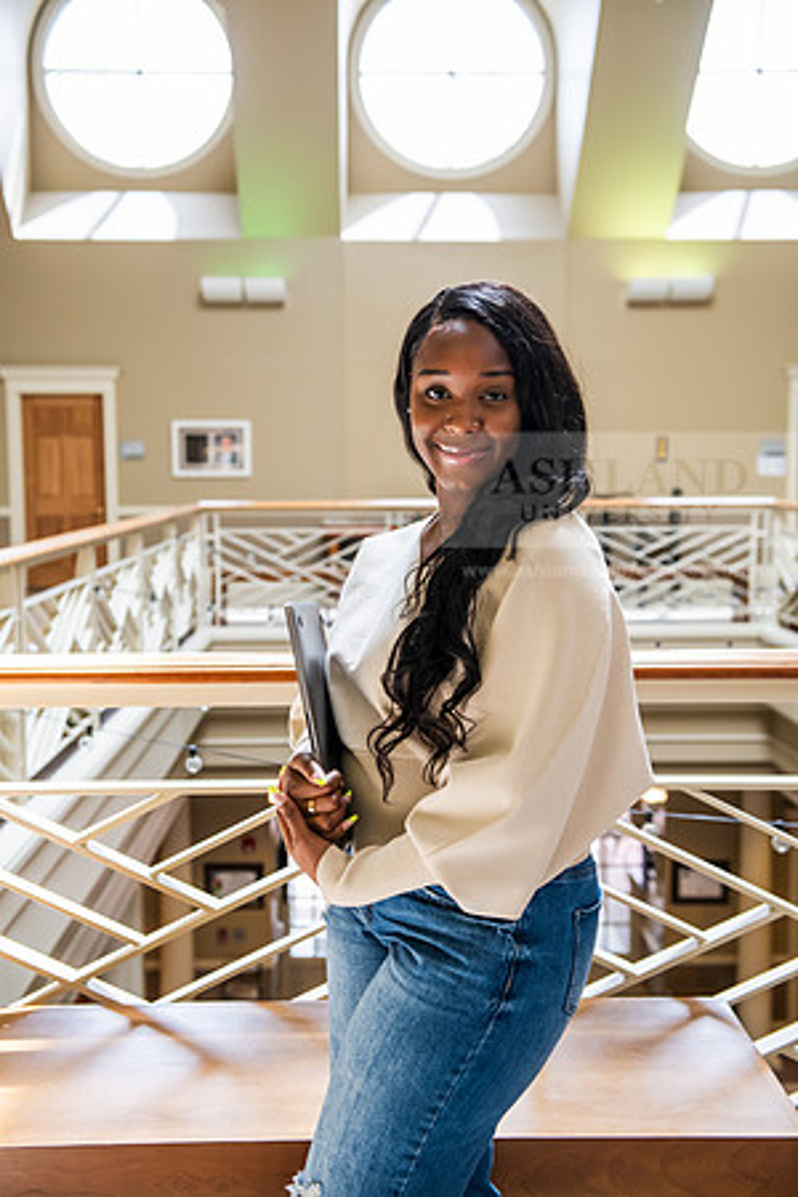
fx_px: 1463
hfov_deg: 30.5
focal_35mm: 44
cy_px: 598
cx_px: 399
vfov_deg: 44.5
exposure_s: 1/200
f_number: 3.5
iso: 800
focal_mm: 44
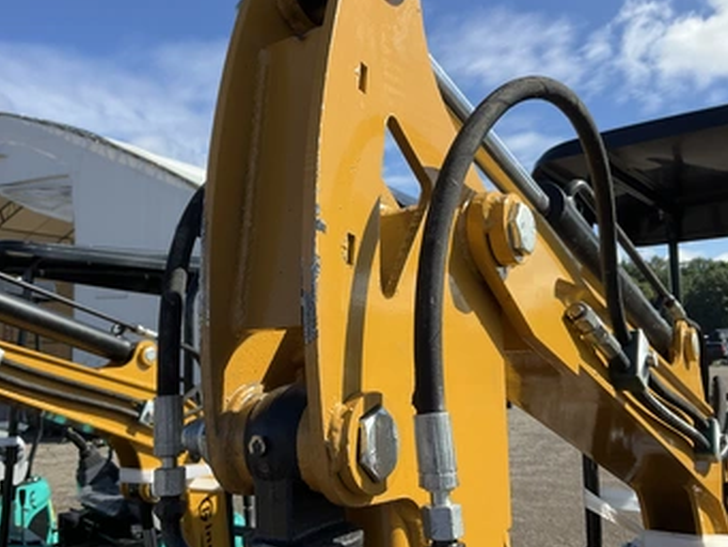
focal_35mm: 34
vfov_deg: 41.8
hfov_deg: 53.8
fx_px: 715
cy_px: 269
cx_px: 320
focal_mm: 3
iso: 25
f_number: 1.8
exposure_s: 1/1451
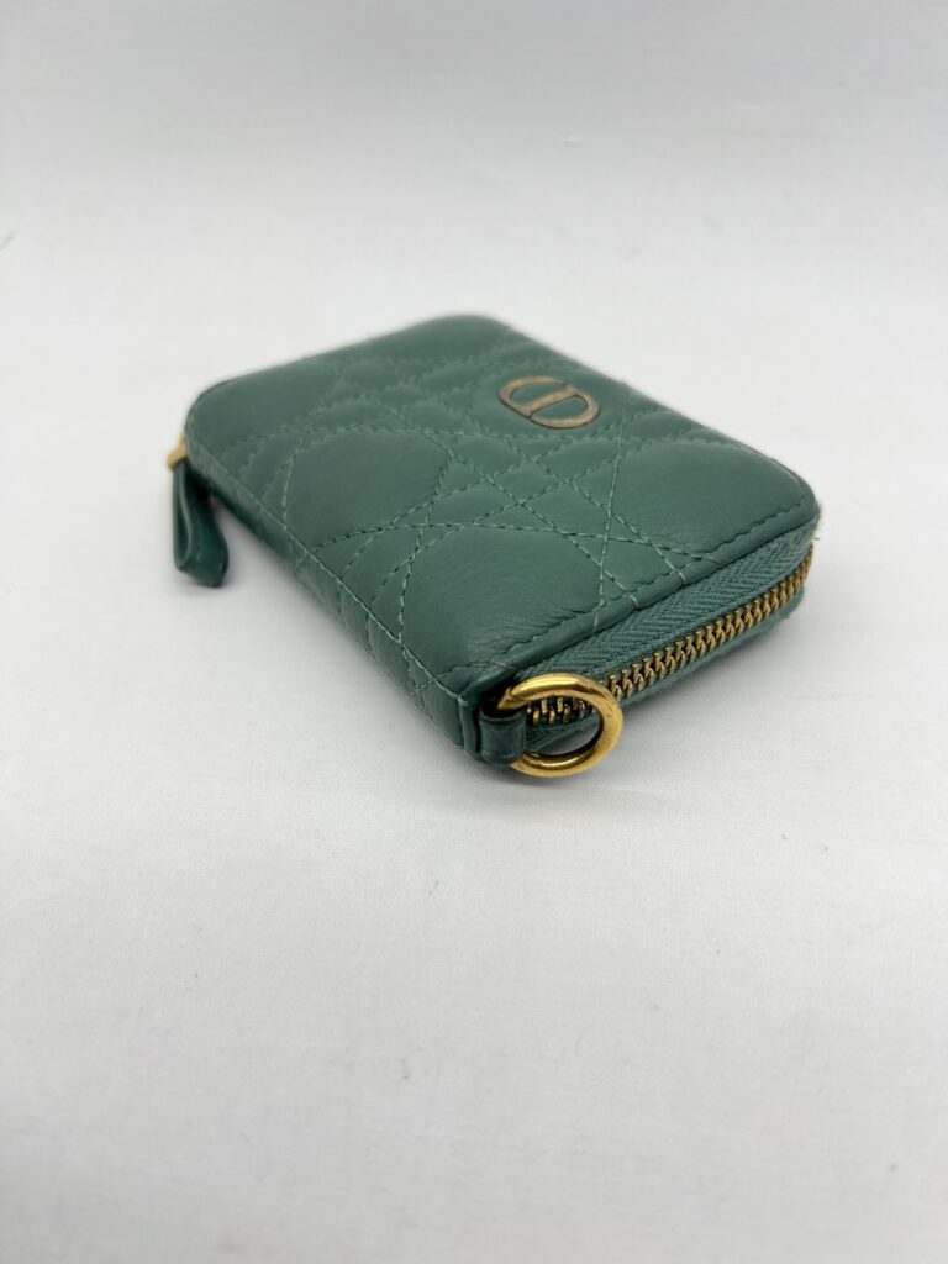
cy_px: 632
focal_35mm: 26
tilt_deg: -37.9
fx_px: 949
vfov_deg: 67.3
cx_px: 474
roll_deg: +0.3
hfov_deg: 53.1
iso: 40
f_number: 1.5
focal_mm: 5.7
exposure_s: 1/198
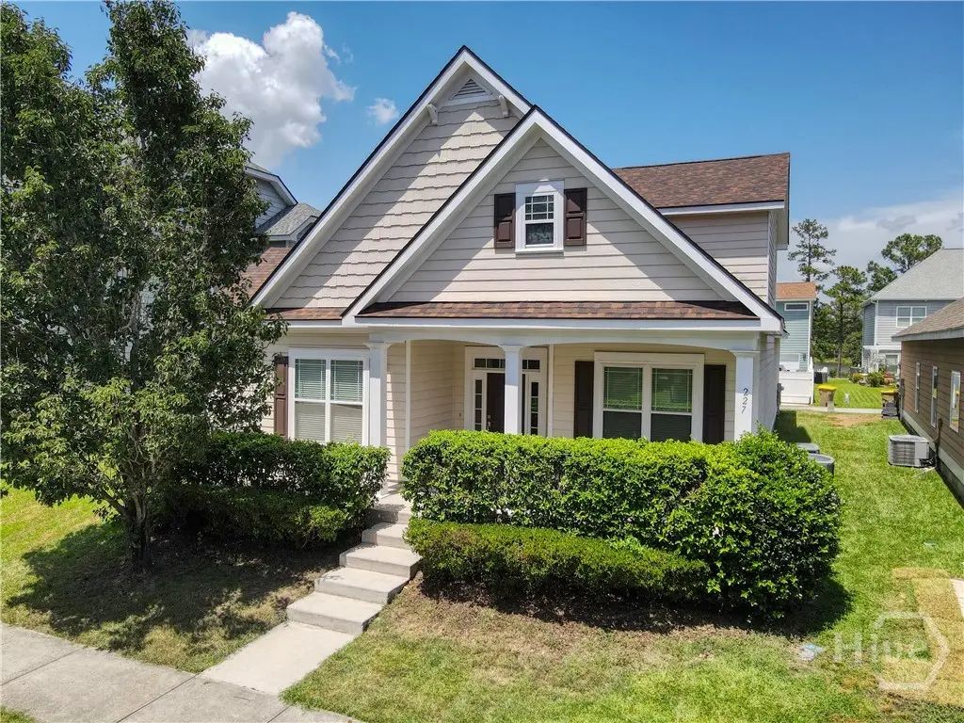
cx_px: 482
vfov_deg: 56.8
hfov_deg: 71.6
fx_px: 668
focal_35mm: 24
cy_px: 362
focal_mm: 4.5
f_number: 2.8
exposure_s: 1/640
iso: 100
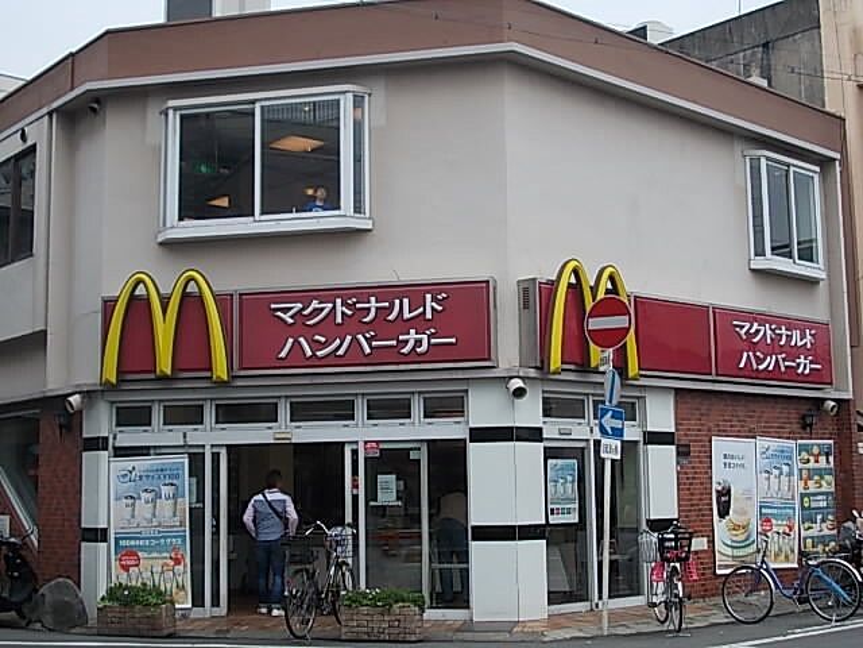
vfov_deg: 28.6
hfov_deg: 37.5
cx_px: 432
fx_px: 1271
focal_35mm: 51
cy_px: 324
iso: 80
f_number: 7.2
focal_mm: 7.2
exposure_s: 1/125
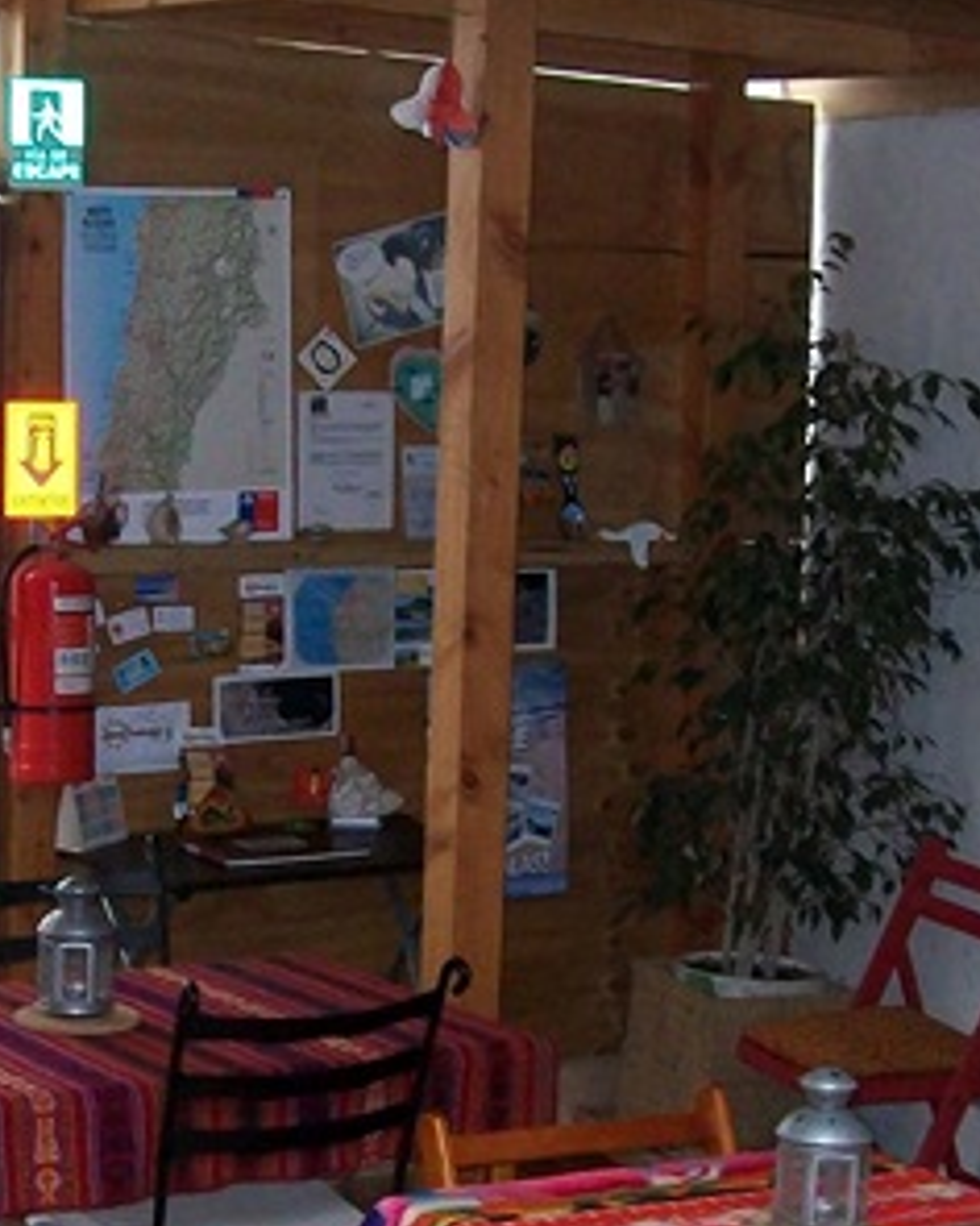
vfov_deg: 21.1
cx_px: 328
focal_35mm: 90
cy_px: 881
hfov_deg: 17.0
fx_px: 3263
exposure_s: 1/60
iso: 160
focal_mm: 6.1
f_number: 2.7
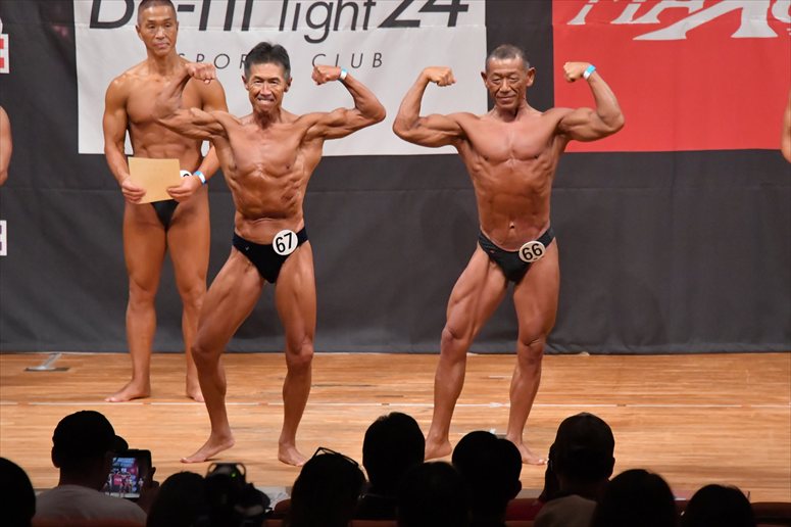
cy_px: 264
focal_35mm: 255
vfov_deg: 5.4
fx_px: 5600
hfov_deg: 8.1
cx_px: 396
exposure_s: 1/400
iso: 9000
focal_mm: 170
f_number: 5.6
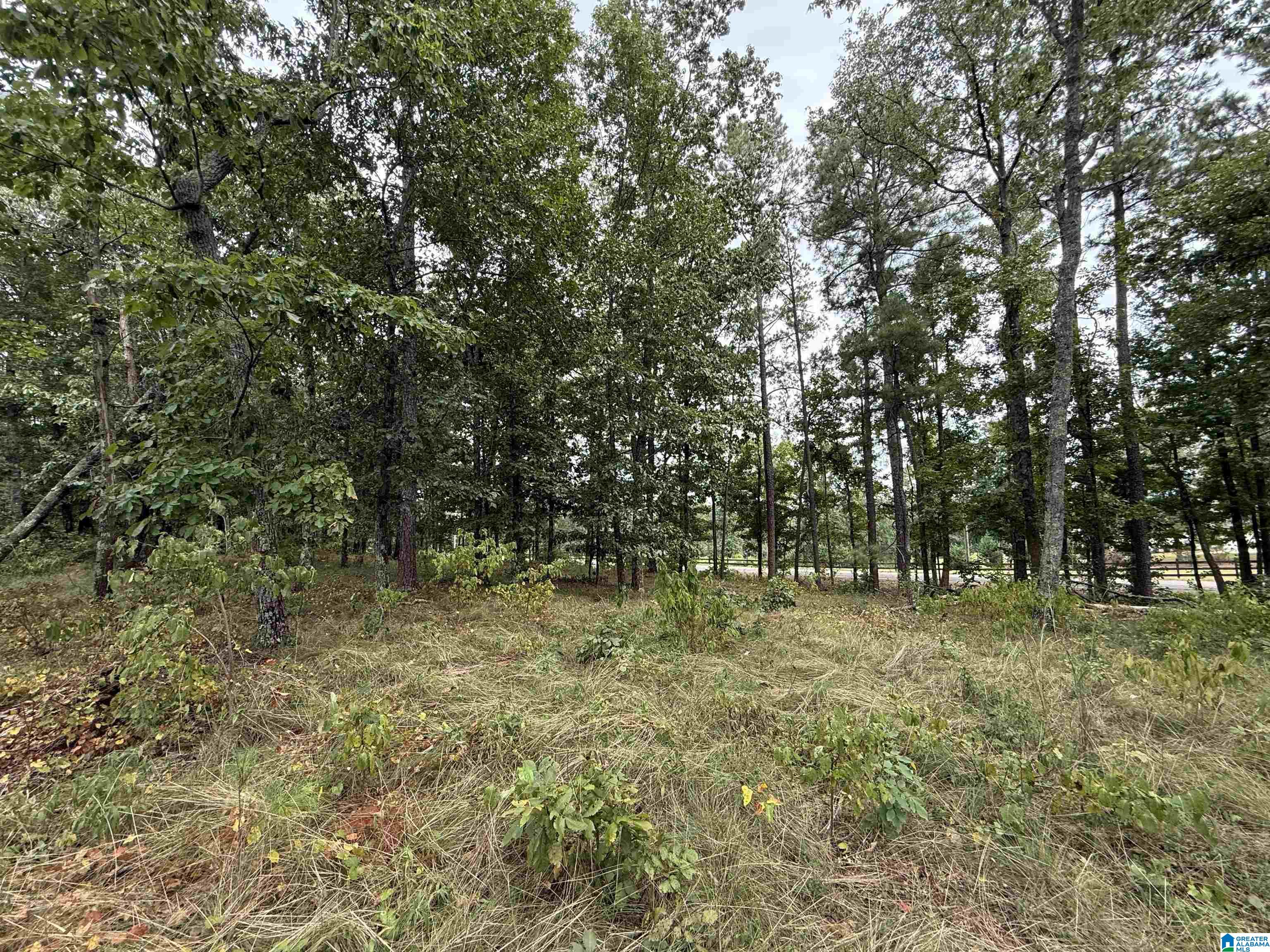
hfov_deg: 102.1
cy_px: 476
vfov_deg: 85.7
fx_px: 514
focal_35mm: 14
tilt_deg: +4.7
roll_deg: +3.0
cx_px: 635
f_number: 2.2
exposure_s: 1/331
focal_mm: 2.22
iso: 64
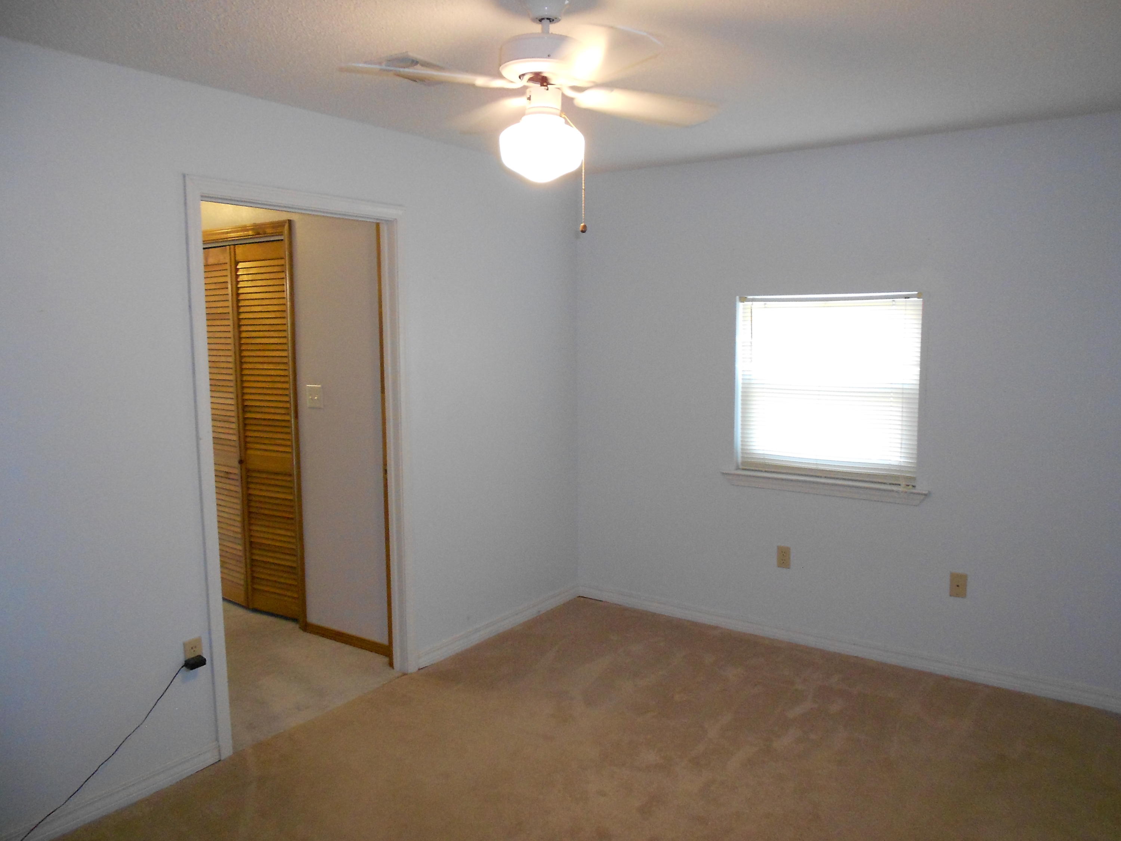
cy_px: 420
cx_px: 560
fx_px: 842
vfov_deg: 53.1
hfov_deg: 67.3
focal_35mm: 26
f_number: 3.2
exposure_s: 1/25
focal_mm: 4.6
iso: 400
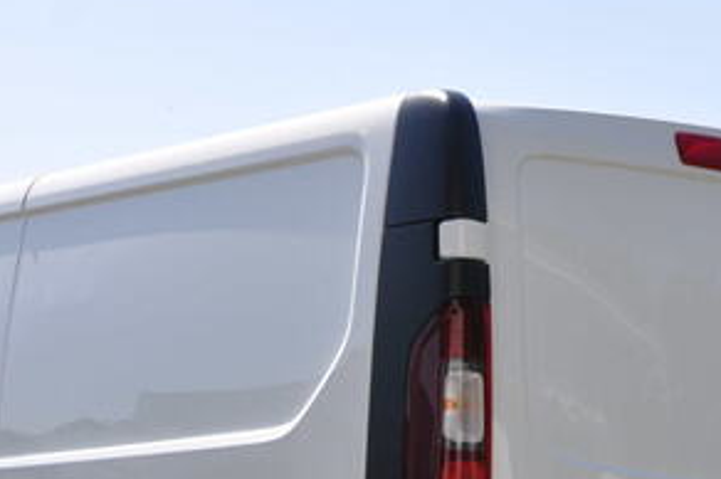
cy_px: 585
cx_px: 311
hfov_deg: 17.8
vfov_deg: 11.6
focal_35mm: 115
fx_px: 2301
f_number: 9
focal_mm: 28
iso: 200
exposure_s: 1/320
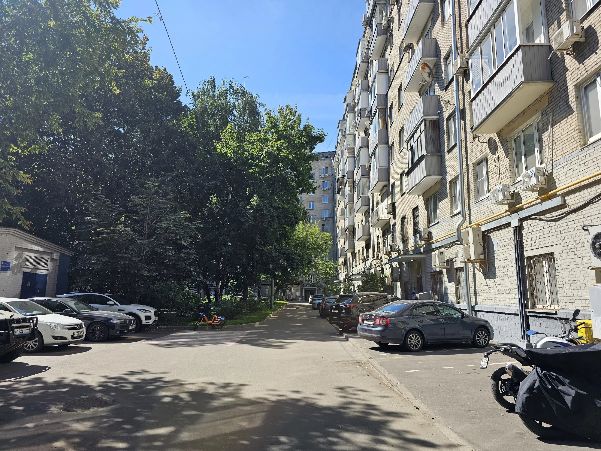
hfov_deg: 73.9
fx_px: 399
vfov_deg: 58.9
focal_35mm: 23
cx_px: 300
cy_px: 226
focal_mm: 6.3
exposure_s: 1/1044
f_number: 1.7
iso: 20
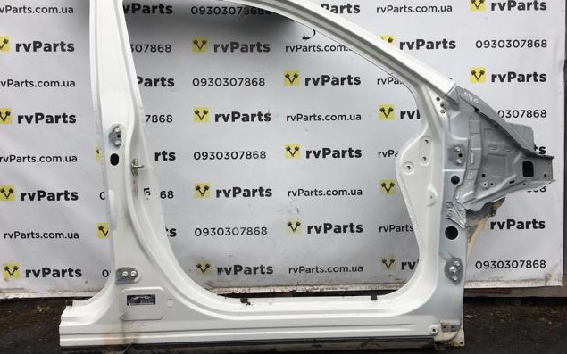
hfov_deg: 61.2
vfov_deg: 40.5
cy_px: 151
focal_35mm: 31
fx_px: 479
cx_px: 282
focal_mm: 4.15
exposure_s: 1/208
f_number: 2.2
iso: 25
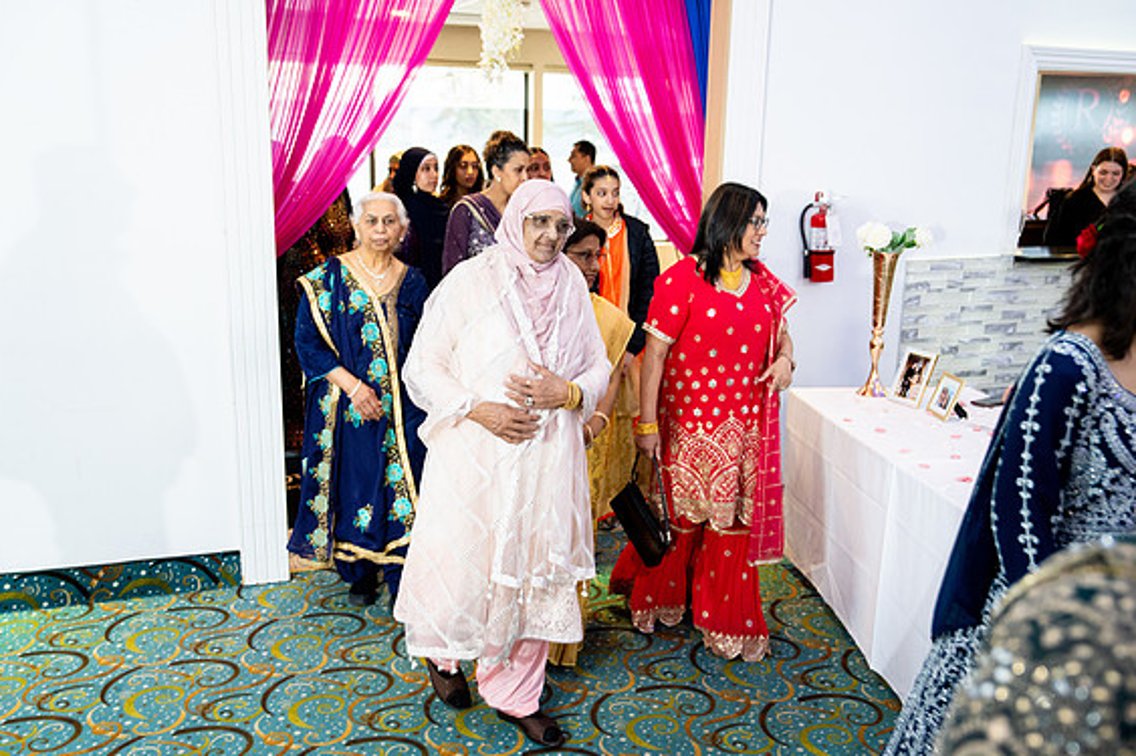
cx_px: 563
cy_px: 386
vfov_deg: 38.9
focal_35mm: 34
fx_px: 1073
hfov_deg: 55.8
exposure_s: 1/125
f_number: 2.8
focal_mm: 33
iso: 1600
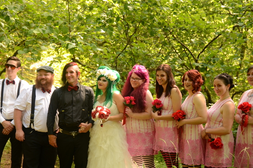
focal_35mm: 65
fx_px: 457
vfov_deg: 20.8
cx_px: 115
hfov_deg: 30.9
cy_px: 112
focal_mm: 32
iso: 100
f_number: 2.8
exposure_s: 1/30
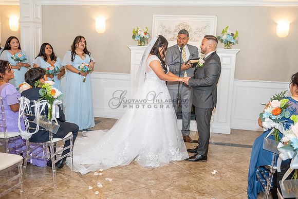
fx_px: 290
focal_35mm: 35
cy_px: 100
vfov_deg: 37.9
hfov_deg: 54.4
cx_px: 149
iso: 1250
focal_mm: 35
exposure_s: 1/200
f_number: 3.5
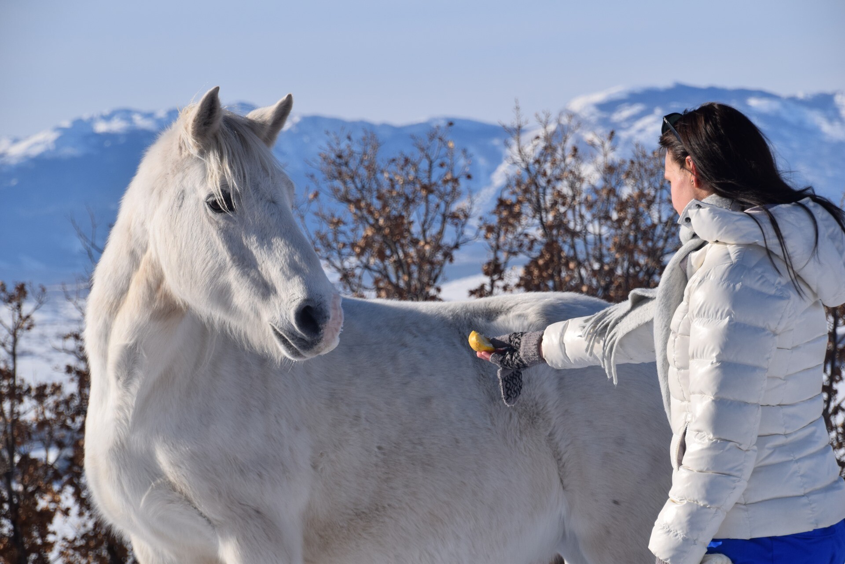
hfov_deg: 12.5
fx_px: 3873
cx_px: 422
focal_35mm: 165
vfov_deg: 8.3
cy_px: 282
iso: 360
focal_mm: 110
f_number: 8
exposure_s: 1/2000
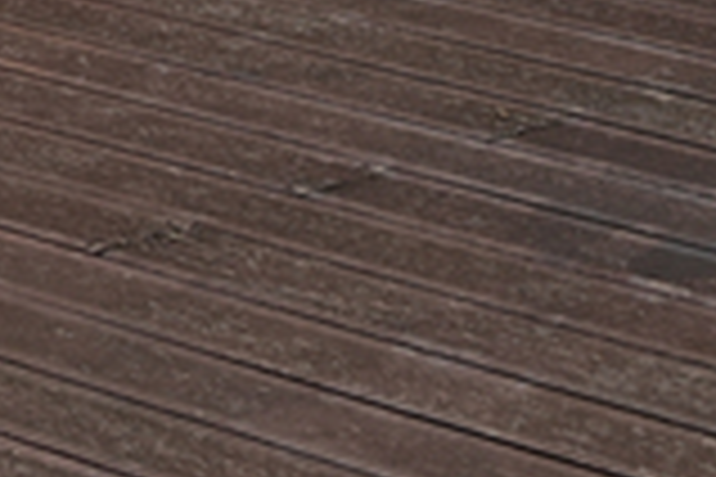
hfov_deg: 7.9
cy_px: -1053
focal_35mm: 257
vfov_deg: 5.0
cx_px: -198
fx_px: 5111
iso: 160
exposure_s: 1/200
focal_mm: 34
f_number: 8
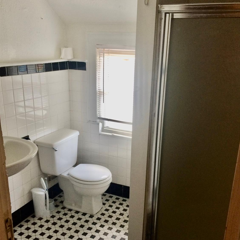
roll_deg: -1.5
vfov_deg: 47.0
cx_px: 122
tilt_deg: -19.5
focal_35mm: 35
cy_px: 140
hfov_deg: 47.2
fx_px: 275
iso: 40
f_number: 2.2
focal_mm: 4.15
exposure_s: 1/30
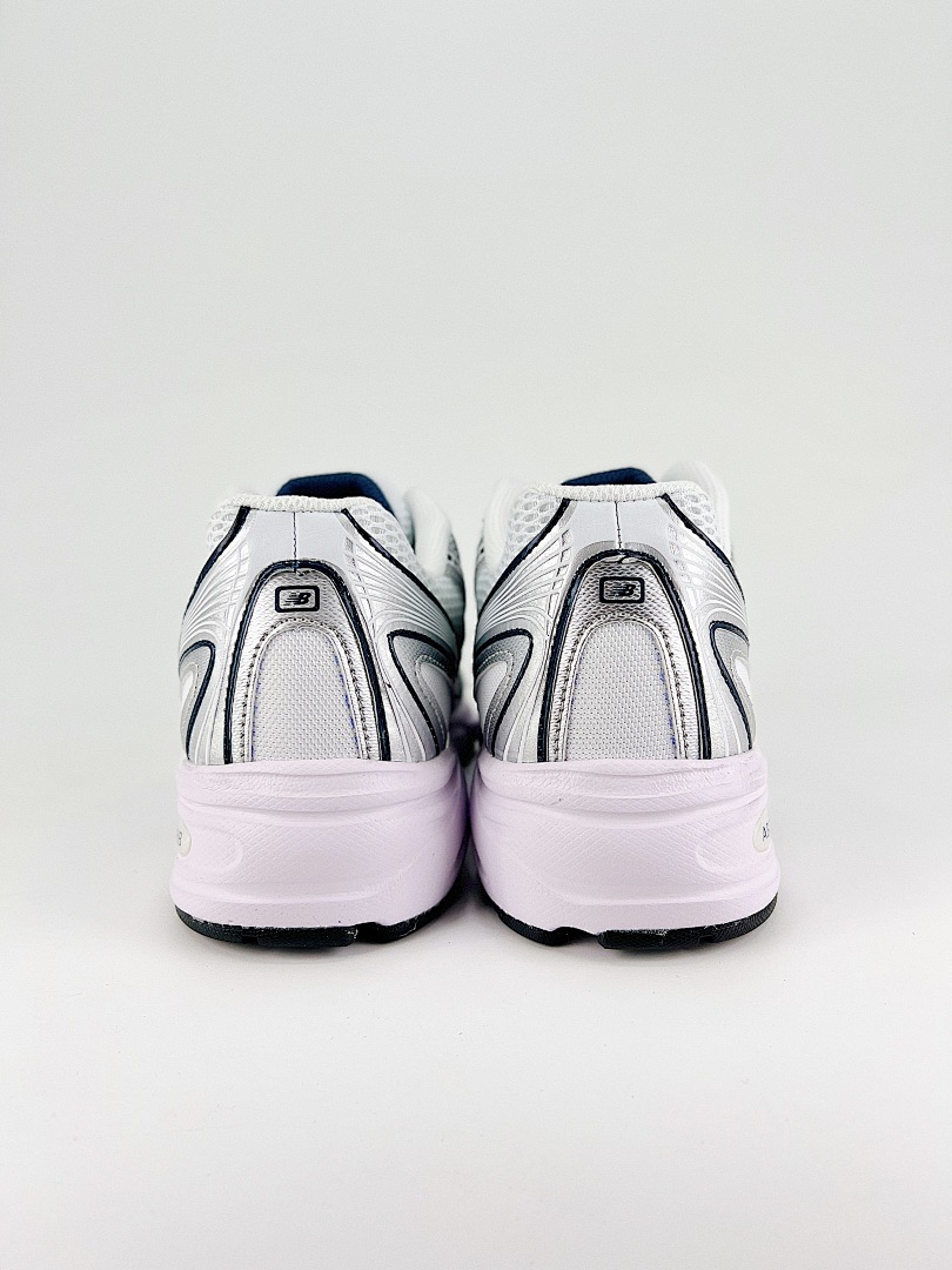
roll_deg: +1.1
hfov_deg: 53.1
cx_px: 476
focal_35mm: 26
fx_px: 953
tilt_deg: -7.3
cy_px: 635
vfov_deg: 67.3
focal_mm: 5.7
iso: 50
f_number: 1.5
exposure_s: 1/1079
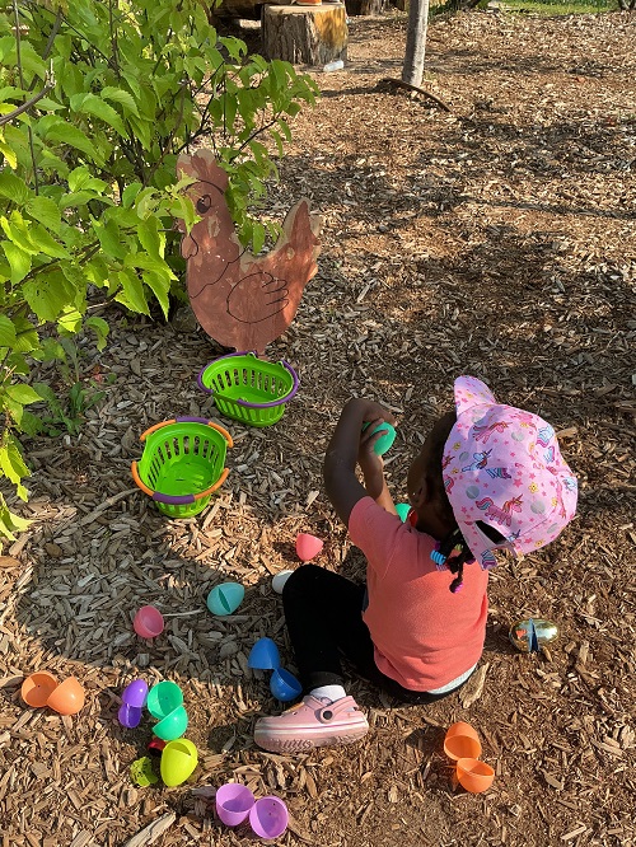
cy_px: 424
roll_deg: +0.7
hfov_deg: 48.3
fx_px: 710
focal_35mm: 29
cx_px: 318
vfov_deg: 61.6
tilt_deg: -39.6
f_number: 1.8
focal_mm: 3
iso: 25
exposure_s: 1/514
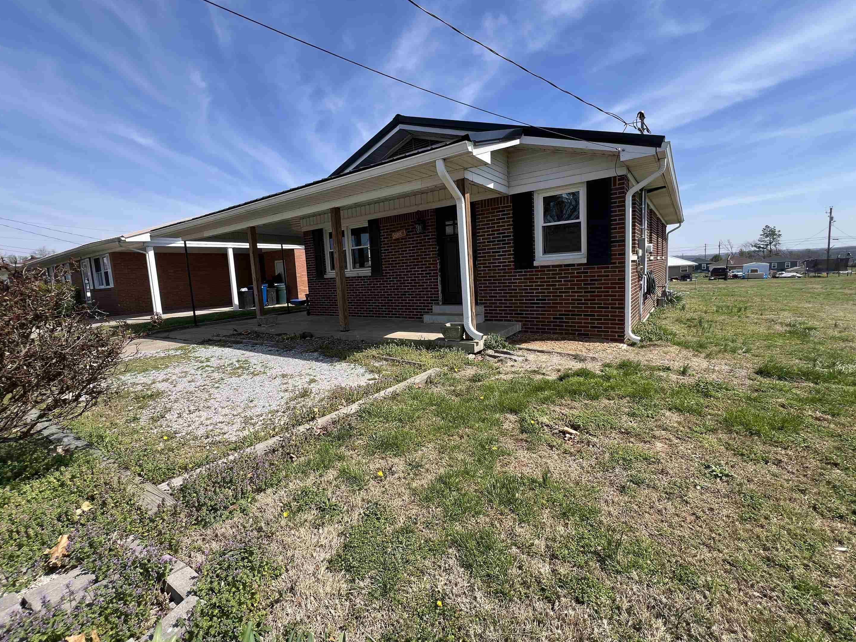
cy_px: 316
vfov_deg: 85.7
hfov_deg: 102.1
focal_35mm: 14
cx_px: 431
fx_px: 346
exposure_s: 1/874
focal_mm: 1.57
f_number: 1.8
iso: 32
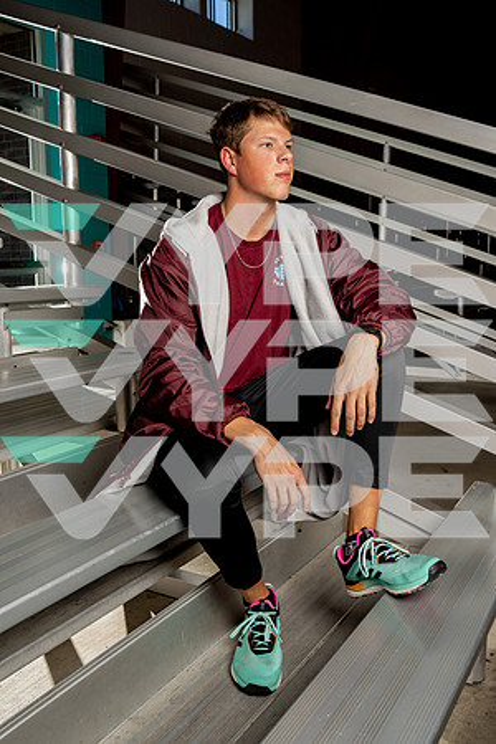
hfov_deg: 37.9
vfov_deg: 54.4
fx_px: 723
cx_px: 248
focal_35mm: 35
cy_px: 372
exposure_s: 1/200
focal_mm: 35
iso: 200
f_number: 7.1
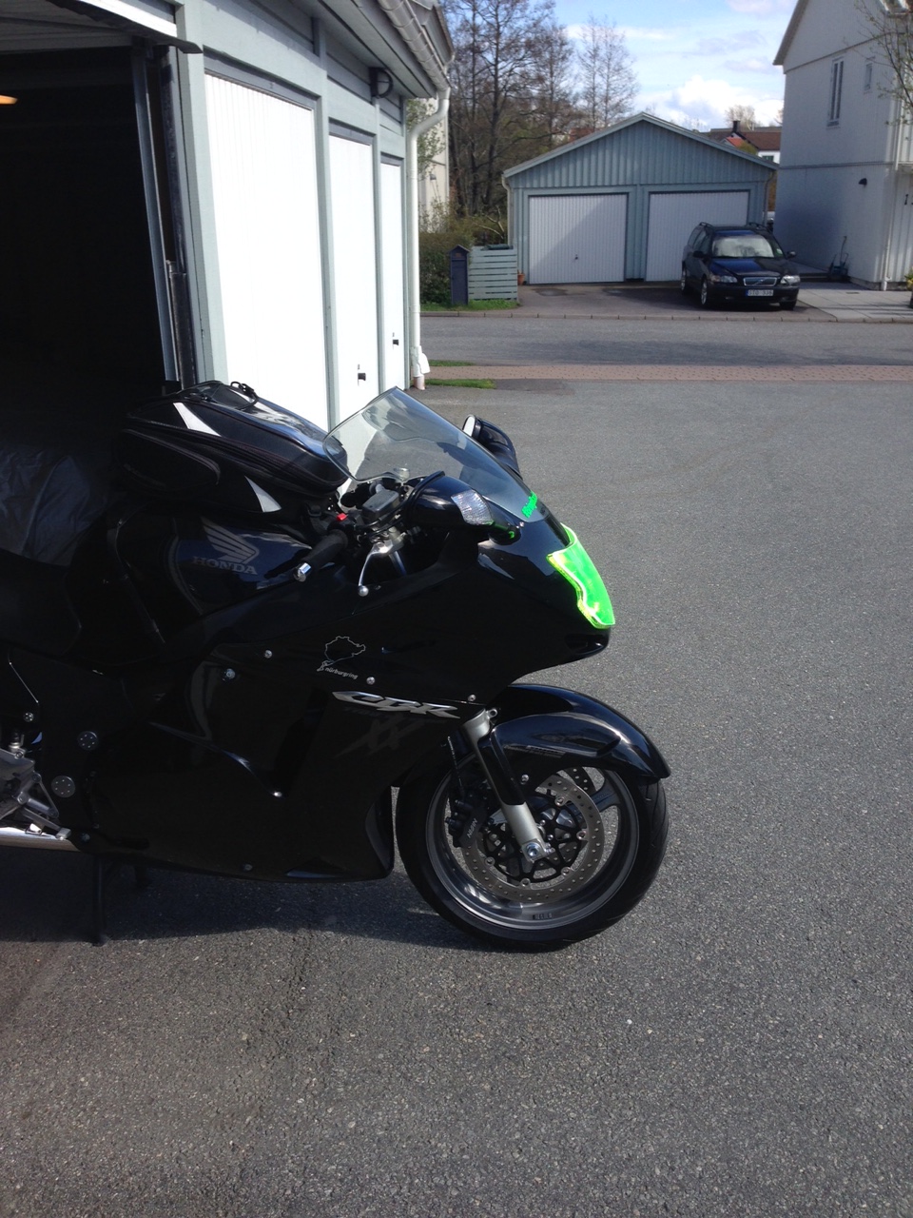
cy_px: 609
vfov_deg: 55.4
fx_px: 1161
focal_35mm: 33
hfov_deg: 42.9
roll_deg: +0.0
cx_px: 456
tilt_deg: -18.7
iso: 50
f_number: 2.4
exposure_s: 1/861
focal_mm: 4.12
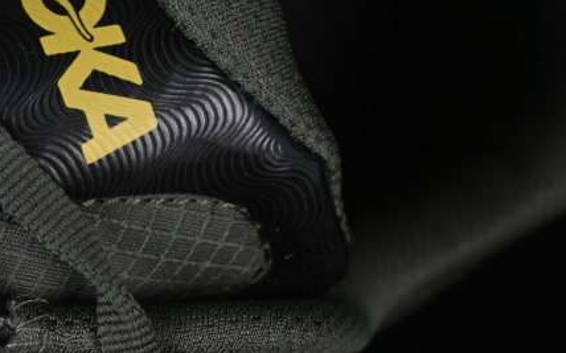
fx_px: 2205
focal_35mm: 143
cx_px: 38
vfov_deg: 9.2
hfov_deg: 14.5
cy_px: 129
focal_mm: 50
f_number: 6.3
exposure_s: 1/60
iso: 160
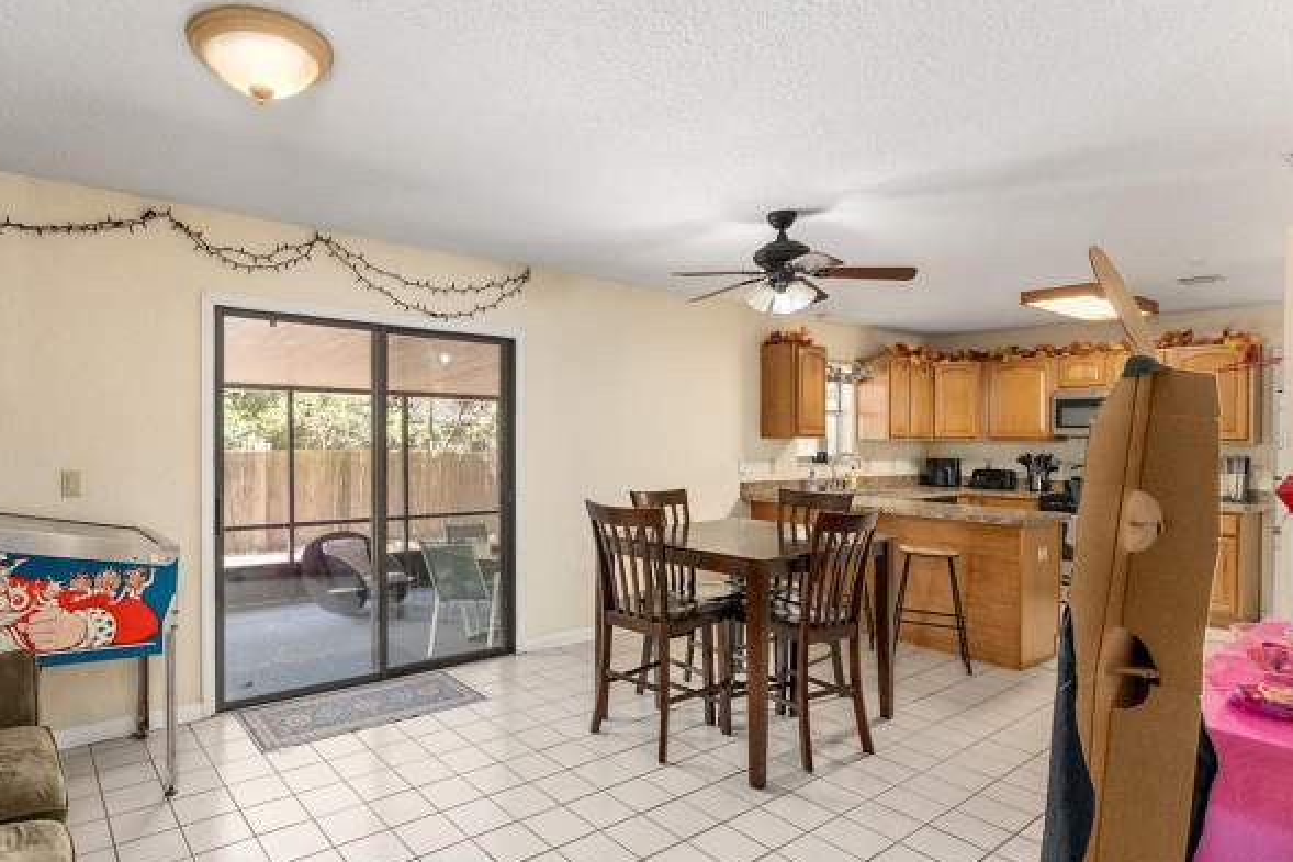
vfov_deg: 64.6
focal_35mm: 19
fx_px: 683
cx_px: 492
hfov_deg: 85.3
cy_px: 438
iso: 5000
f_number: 7.1
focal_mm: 14
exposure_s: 1/30
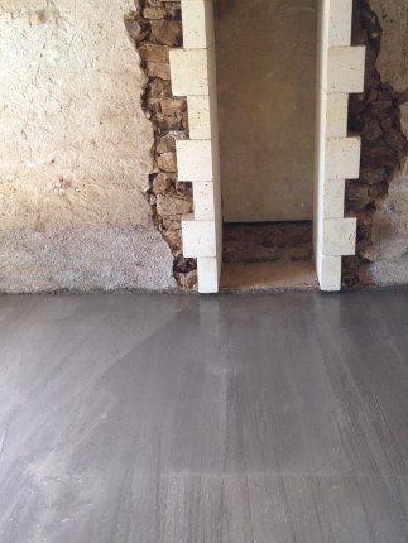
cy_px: 318
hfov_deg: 31.4
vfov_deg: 41.1
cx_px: 251
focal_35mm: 46
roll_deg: +0.9
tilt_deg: -24.7
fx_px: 722
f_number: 2.4
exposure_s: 1/40
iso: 50
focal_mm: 4.12
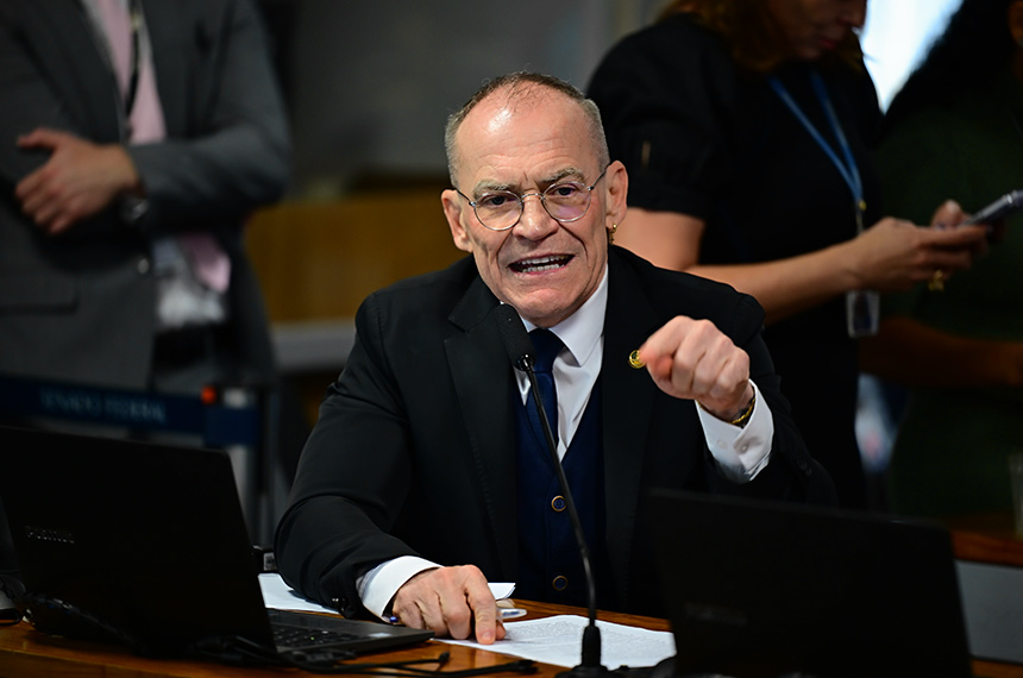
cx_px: 512
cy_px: 339
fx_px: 5673
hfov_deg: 10.3
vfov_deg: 6.8
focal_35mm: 200
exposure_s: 1/125
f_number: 2.8
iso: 800
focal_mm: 200
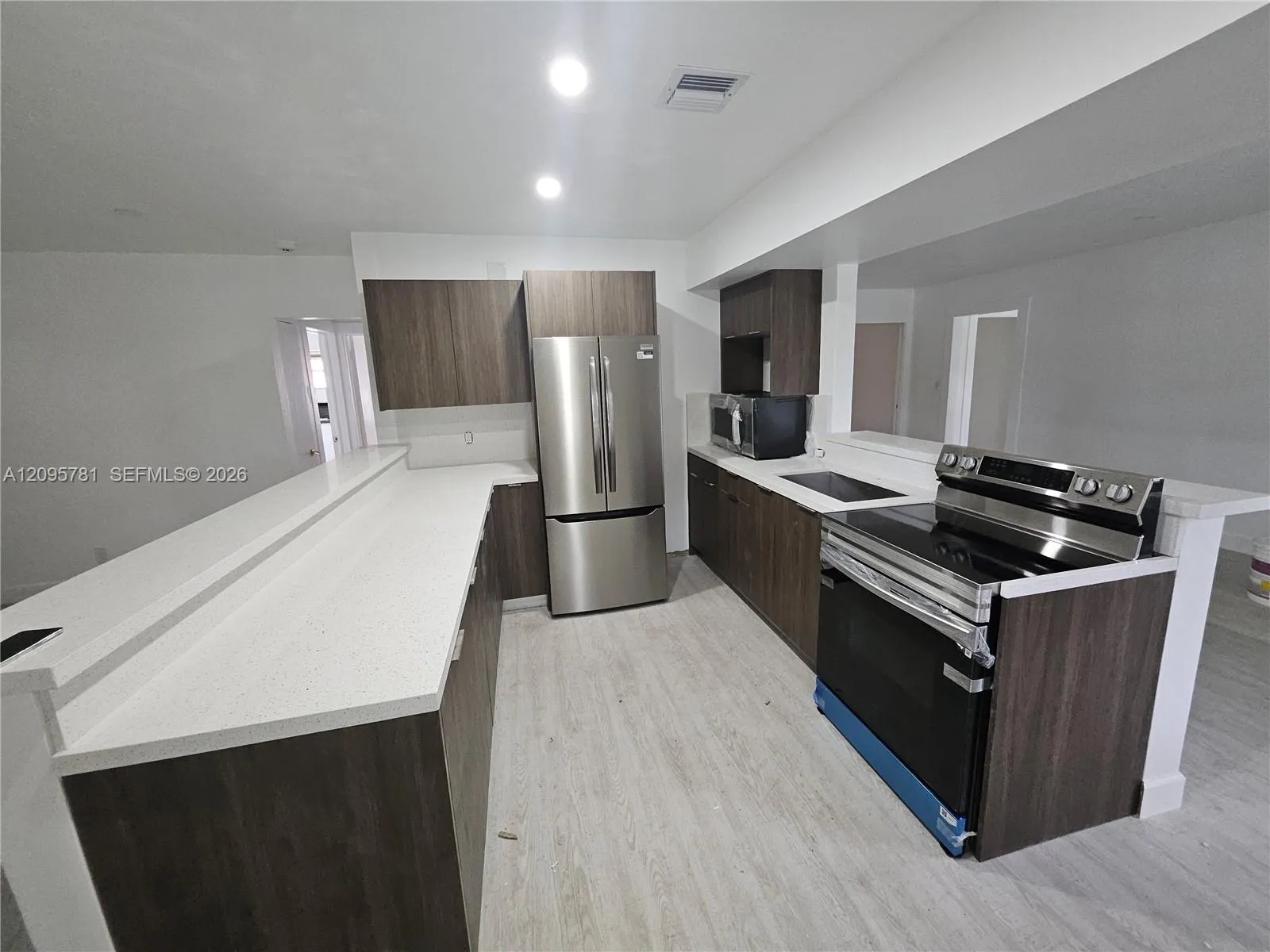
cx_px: 635
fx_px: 477
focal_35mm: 13
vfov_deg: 89.9
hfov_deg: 106.2
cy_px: 476
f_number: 2.2
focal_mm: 1.74
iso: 320
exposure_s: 1/60
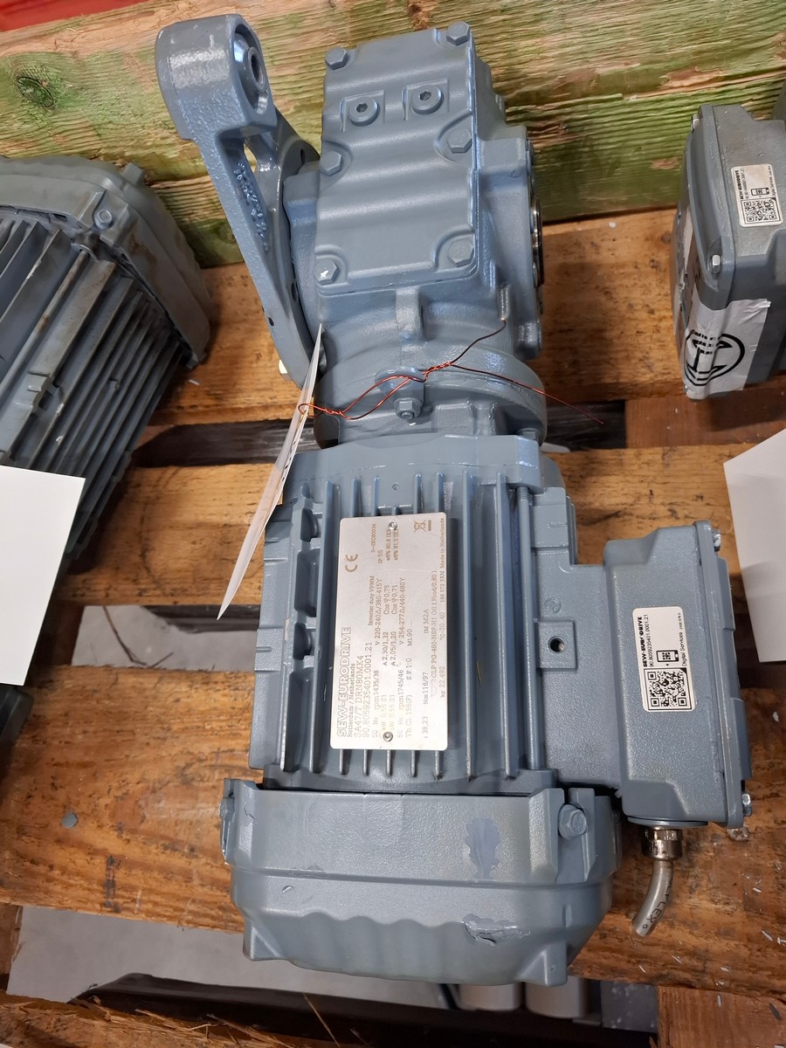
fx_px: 696
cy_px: 524
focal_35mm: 23
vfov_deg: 73.9
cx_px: 393
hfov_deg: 58.9
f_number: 1.8
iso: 320
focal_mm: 5.54
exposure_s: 1/50
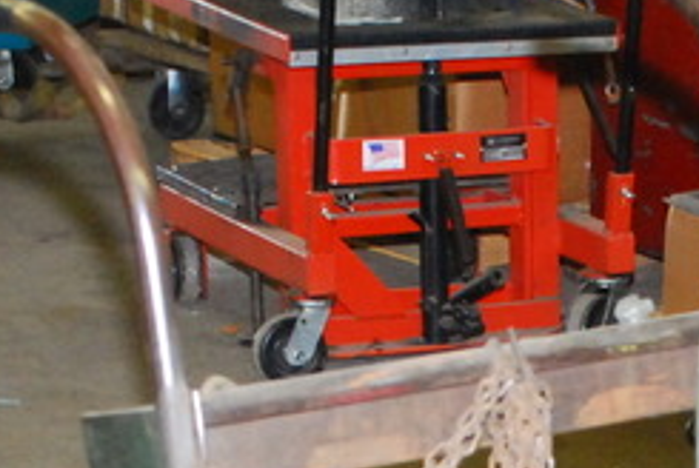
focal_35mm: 194
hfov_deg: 10.5
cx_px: 602
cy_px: 752
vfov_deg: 7.0
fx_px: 3773
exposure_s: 1/60
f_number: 5
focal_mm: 31
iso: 1400
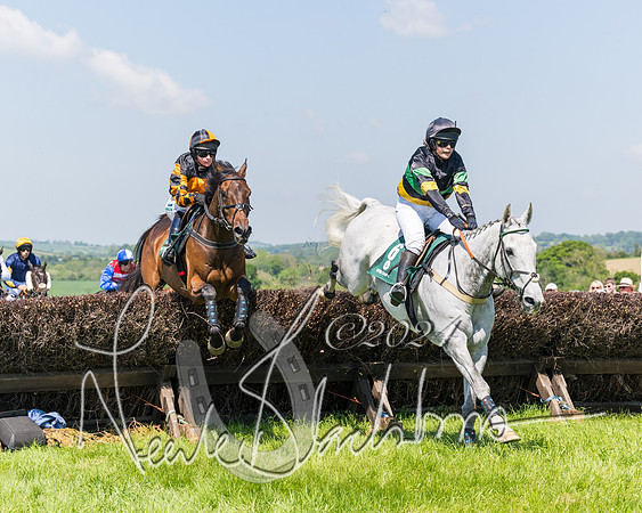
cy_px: 241
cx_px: 353
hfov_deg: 22.1
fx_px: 1643
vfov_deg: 17.7
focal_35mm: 87
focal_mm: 70
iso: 200
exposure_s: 1/1600
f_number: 5
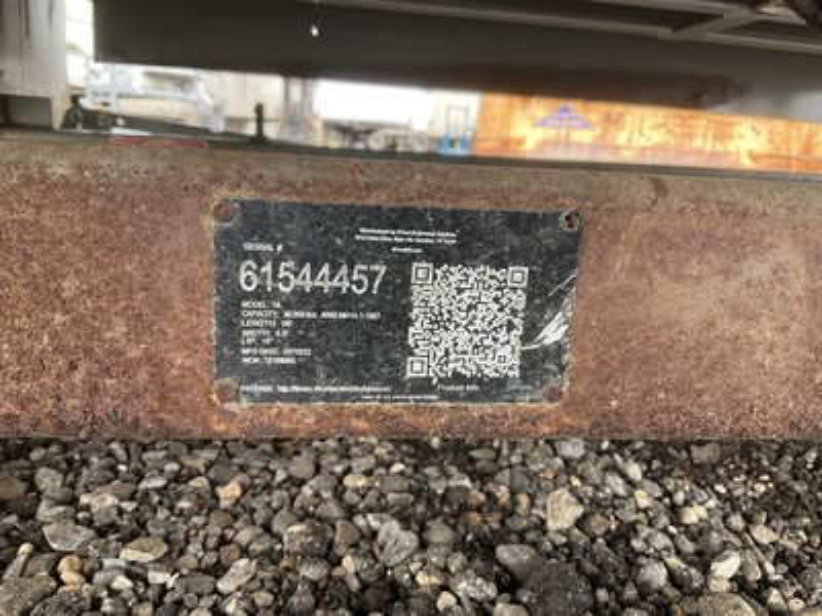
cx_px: 411
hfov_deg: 61.7
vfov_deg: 48.2
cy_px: 308
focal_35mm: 29
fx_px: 689
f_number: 1.8
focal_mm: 3
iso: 64
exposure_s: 1/100
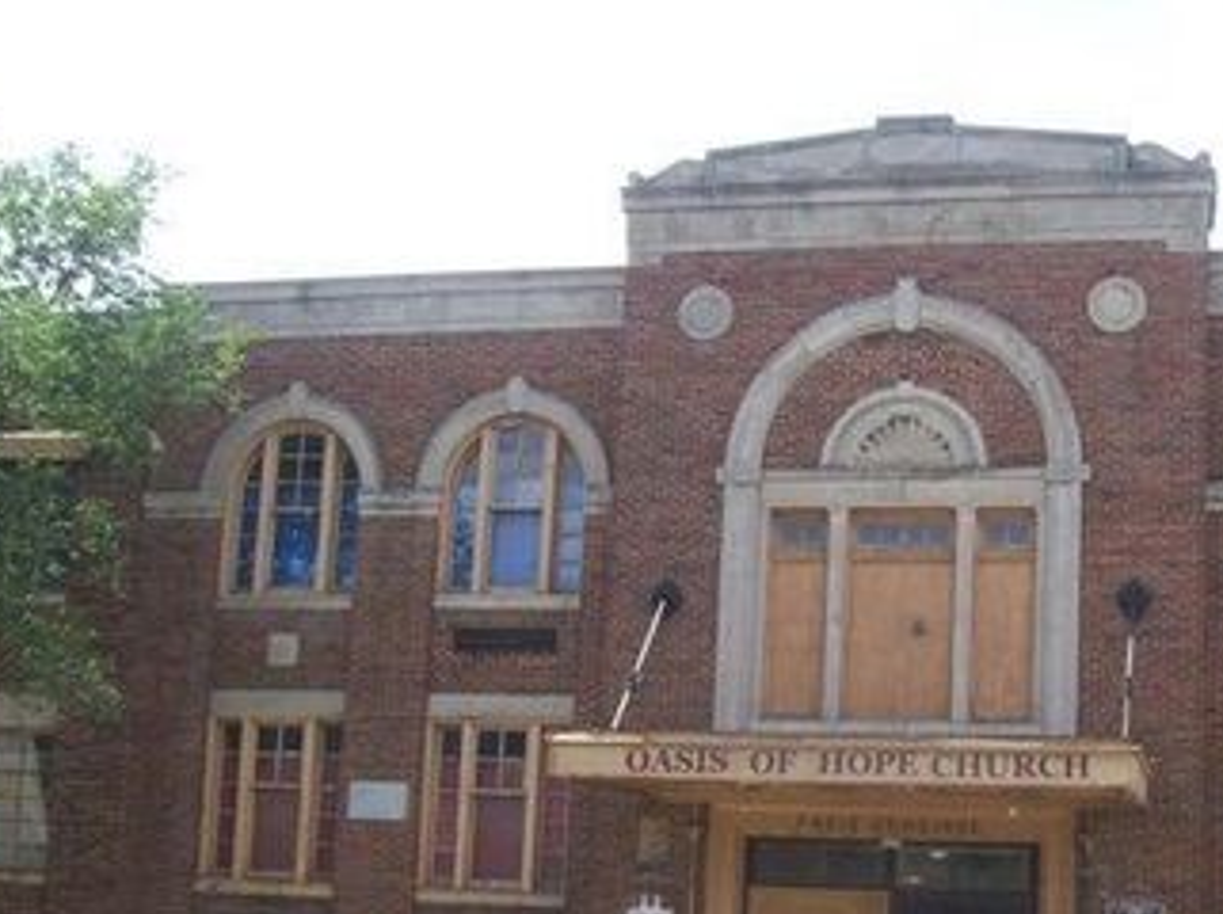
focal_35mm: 56
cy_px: 663
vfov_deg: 25.8
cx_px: 895
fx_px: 1976
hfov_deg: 33.8
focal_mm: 6
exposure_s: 1/615
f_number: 2.7
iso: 80
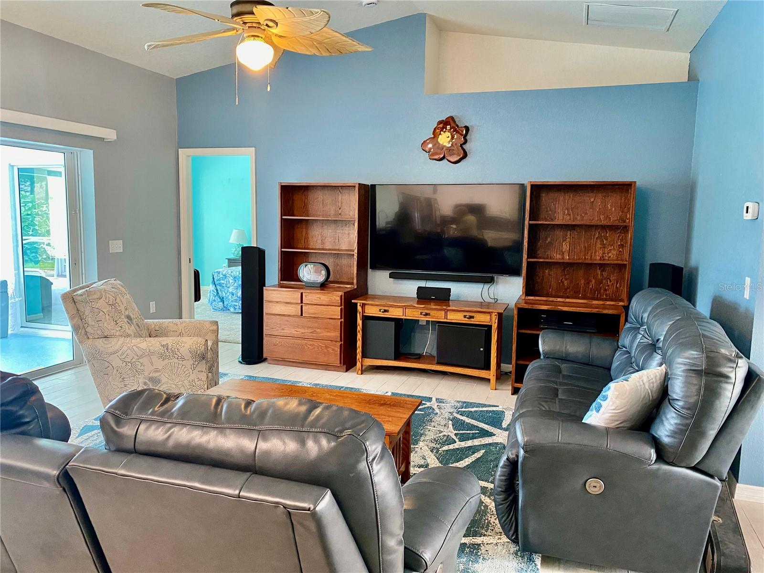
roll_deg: -0.9
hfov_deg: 67.3
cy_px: 286
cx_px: 382
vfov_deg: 53.1
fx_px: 574
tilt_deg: -6.7
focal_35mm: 26
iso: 400
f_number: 1.8
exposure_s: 1/60
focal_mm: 4.25
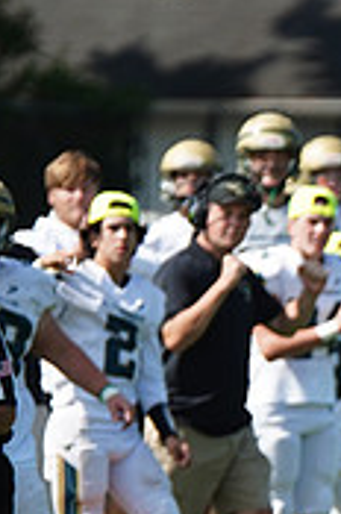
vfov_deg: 2.5
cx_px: 556
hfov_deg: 1.7
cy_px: 463
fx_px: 11711
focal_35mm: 821
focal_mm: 247
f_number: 2.8
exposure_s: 1/4000
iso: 400
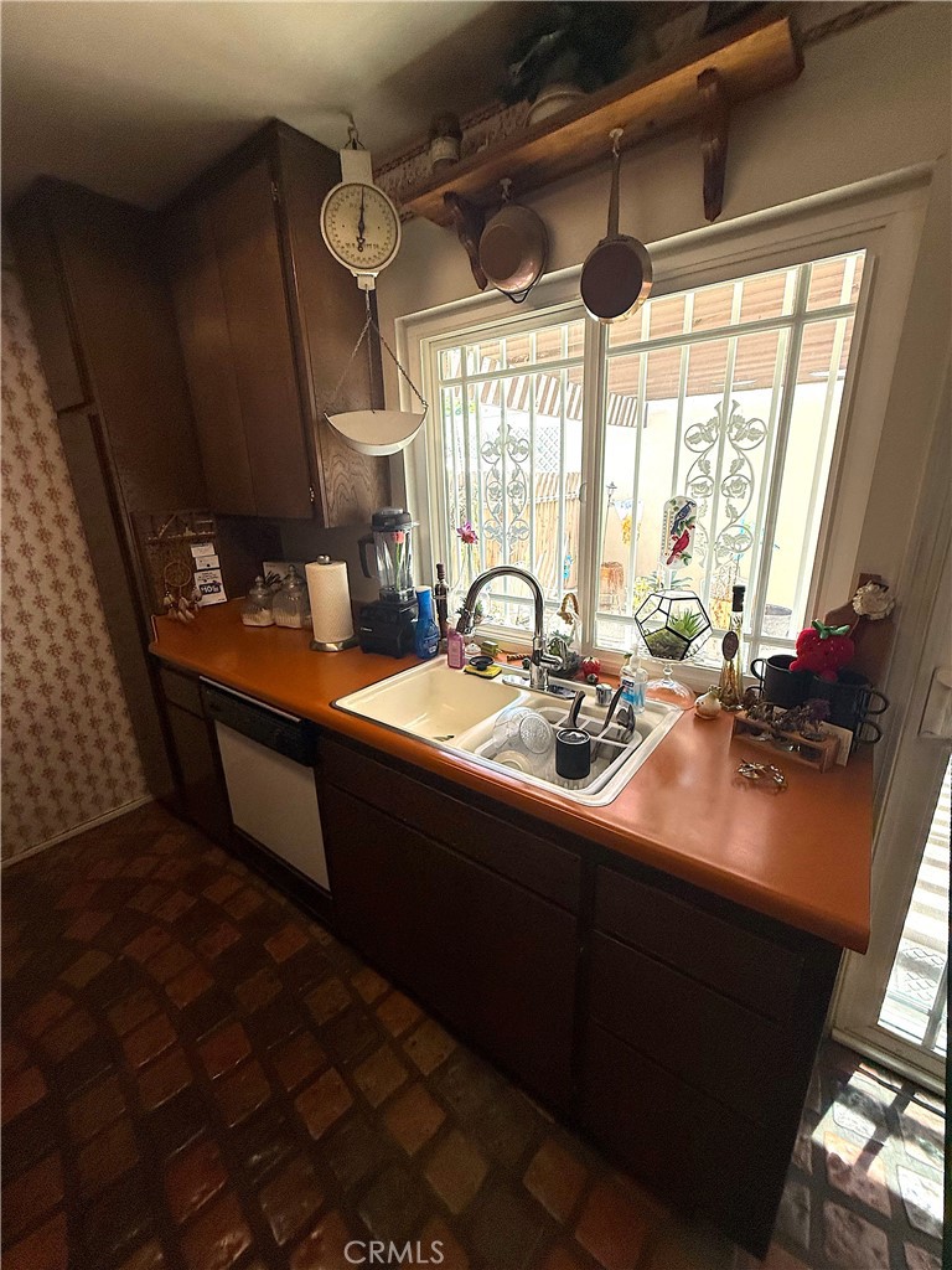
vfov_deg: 102.1
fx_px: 513
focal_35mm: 14
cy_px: 635
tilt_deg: -15.9
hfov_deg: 85.7
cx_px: 476
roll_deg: +1.3
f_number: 2.2
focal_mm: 2.22
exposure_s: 1/120
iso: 200
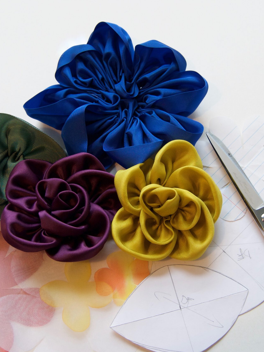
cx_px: 131
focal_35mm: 48
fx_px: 488
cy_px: 178
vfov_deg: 39.7
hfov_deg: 30.3
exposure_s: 1/30
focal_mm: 22
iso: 200
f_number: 5.6
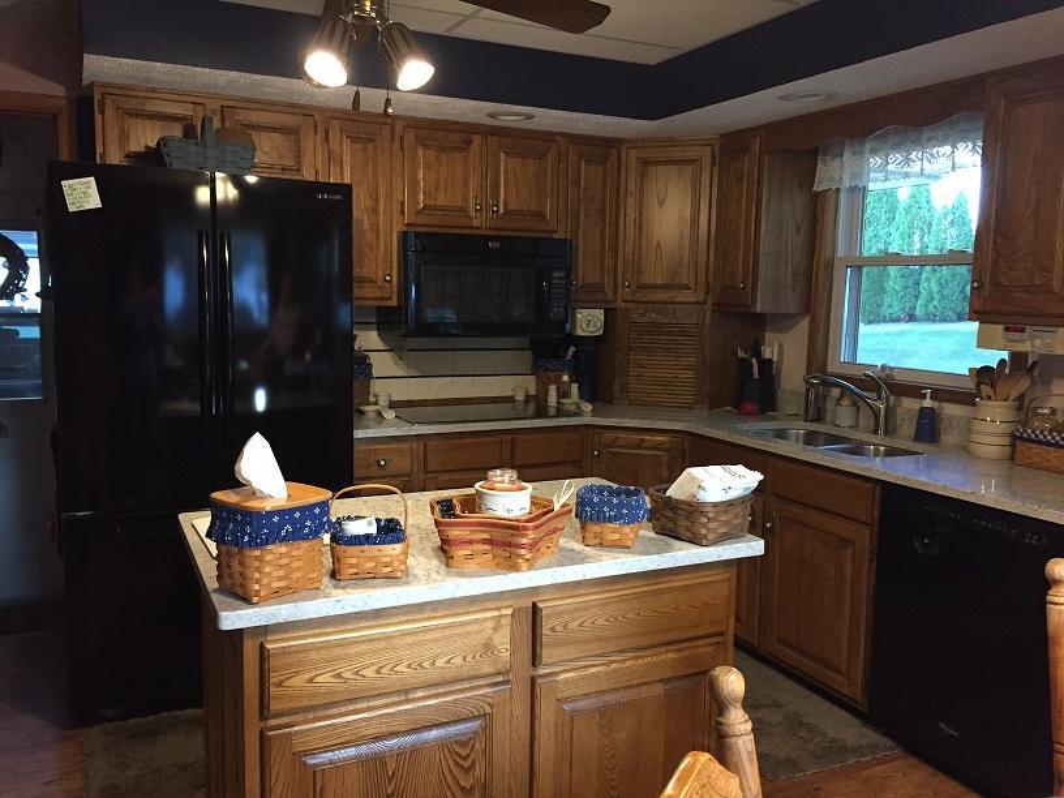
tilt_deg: -7.6
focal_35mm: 29
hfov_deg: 61.7
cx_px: 532
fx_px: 891
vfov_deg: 48.2
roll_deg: +0.1
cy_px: 399
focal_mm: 4.15
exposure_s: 1/24
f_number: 2.2
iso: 250
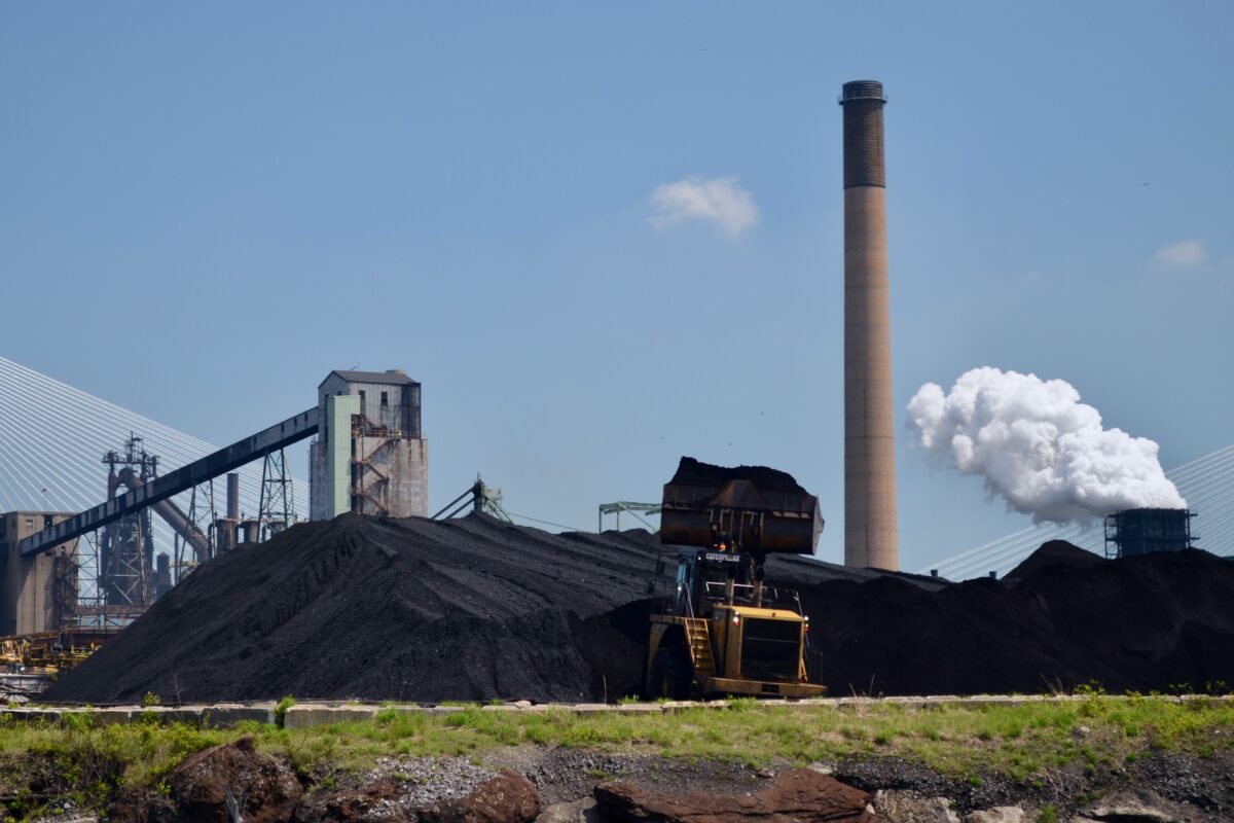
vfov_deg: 16.6
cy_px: 412
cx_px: 617
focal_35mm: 82
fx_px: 2828
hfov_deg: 24.6
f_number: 5.6
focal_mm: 55
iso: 200
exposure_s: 1/200
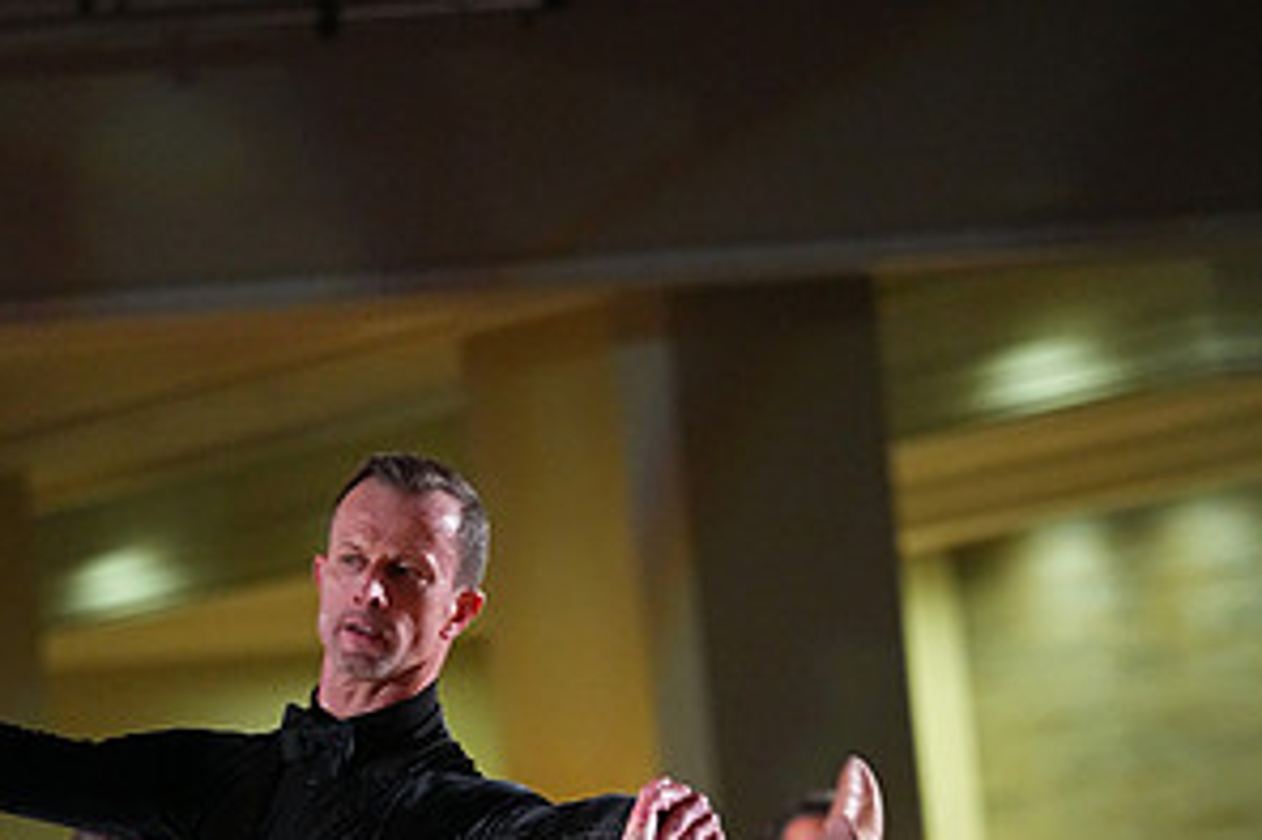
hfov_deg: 5.3
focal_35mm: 392
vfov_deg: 3.5
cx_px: 480
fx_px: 13734
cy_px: 1232
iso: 6400
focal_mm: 200
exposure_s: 1/400
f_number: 4
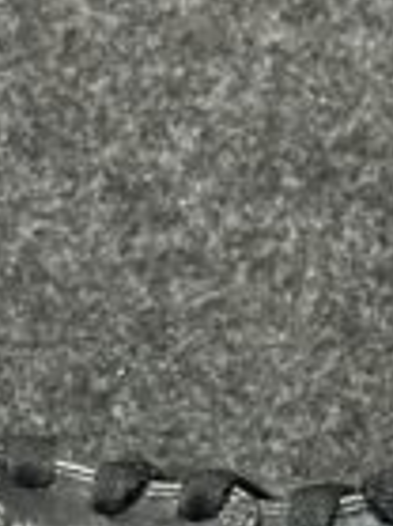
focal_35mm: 276
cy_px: 1254
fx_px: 4184
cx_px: 265
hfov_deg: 5.4
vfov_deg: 6.8
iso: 500
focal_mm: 6.86
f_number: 1.78
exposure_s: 1/33
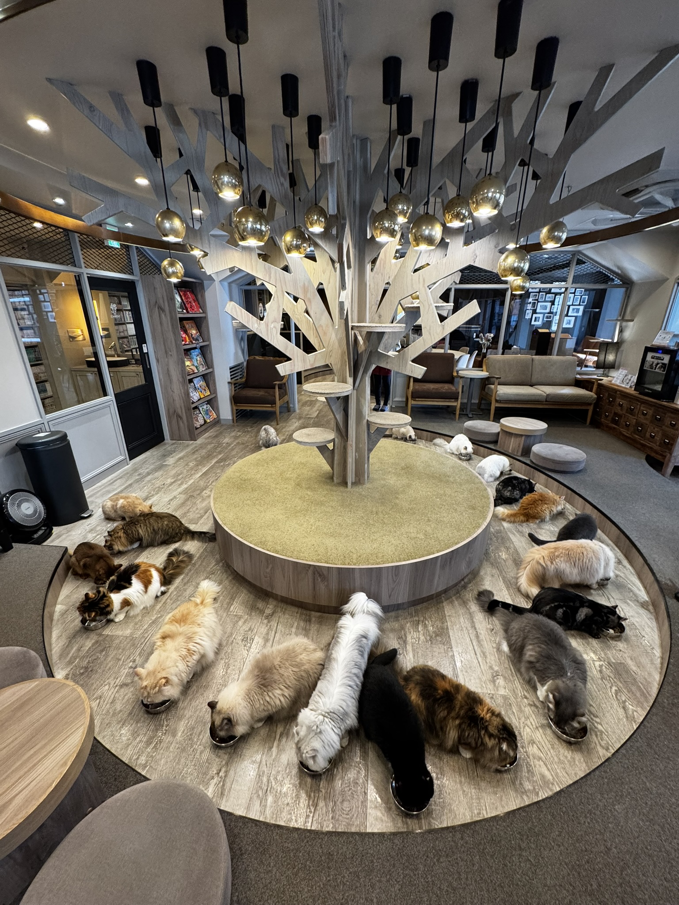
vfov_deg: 102.1
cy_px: 452
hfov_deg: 85.7
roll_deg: -0.1
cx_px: 340
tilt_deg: -22.1
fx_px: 366
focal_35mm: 14
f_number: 2.2
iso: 250
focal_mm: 2.22
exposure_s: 1/100
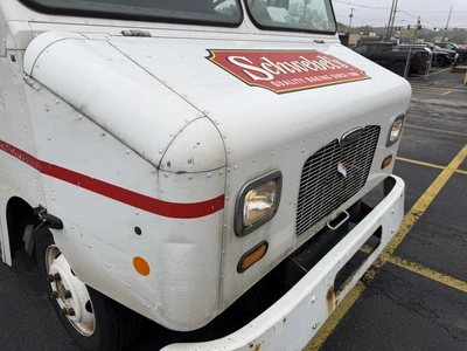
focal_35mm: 24
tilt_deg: -24.4
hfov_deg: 71.6
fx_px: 324
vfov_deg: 56.8
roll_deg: -0.4
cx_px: 234
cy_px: 176
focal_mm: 6.76
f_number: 1.78
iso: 80
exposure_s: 1/1075
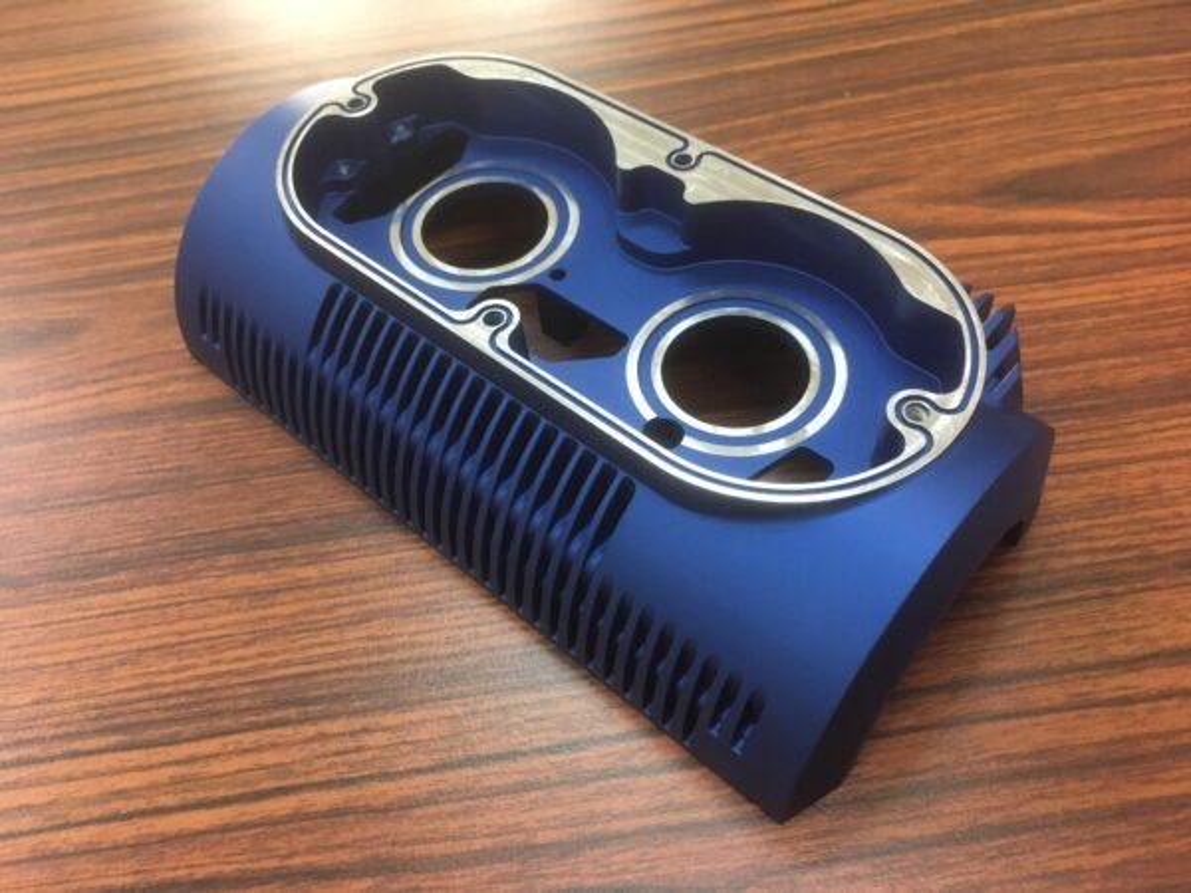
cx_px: 596
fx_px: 998
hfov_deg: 61.7
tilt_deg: -51.6
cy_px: 446
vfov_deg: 48.2
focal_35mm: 29
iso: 200
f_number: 2.2
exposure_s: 1/24
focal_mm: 4.15
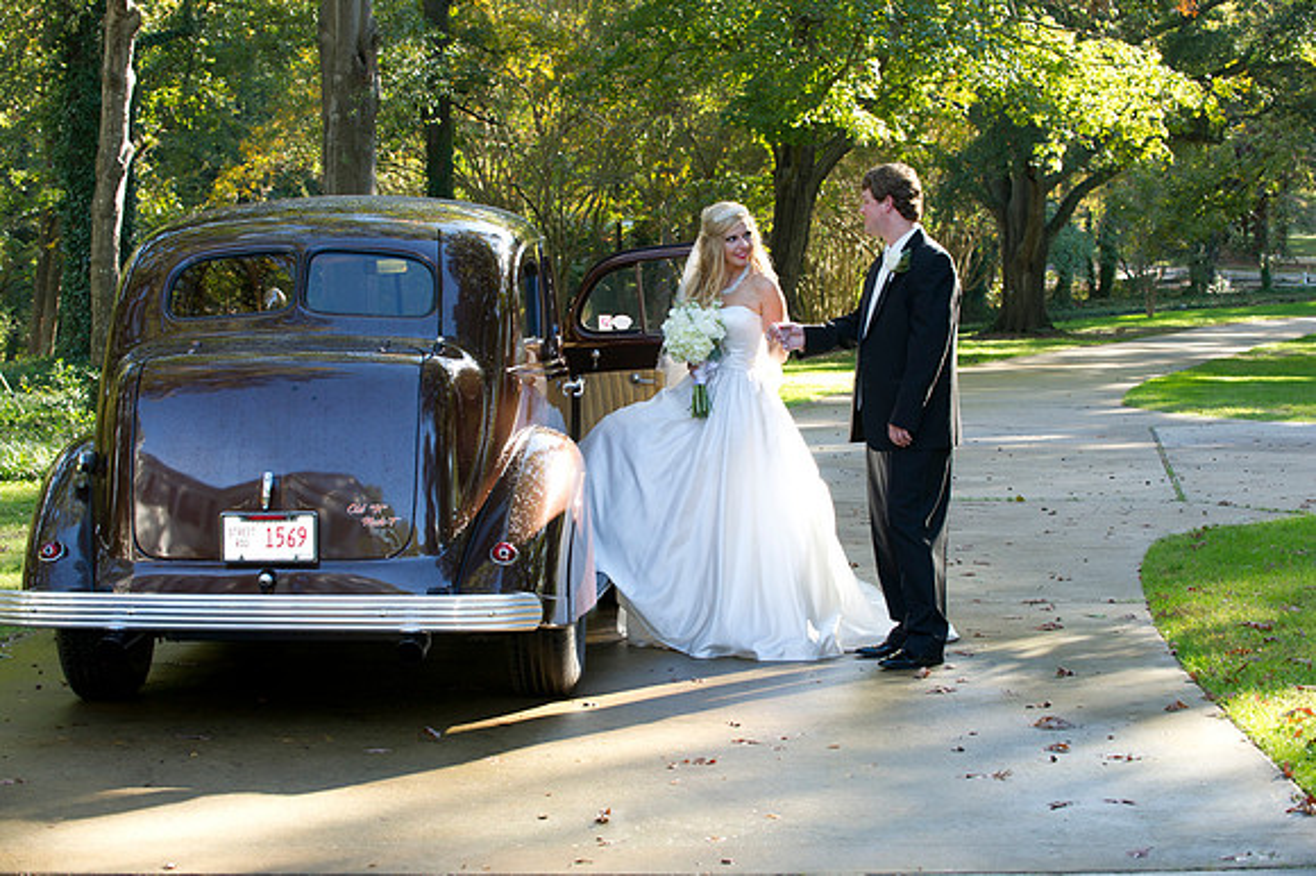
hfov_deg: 24.8
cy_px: 438
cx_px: 658
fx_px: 2996
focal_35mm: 82
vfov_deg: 16.6
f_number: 5.6
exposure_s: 1/100
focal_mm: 82
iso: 500
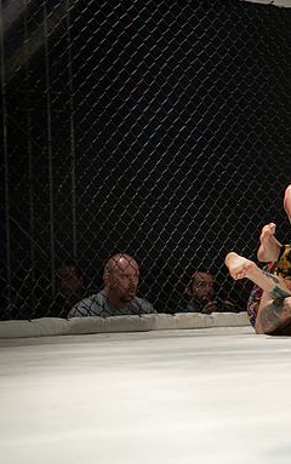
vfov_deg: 19.3
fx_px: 1368
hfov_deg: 11.9
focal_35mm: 108
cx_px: 326
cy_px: 232
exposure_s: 1/1000
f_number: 2.8
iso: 280
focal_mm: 70
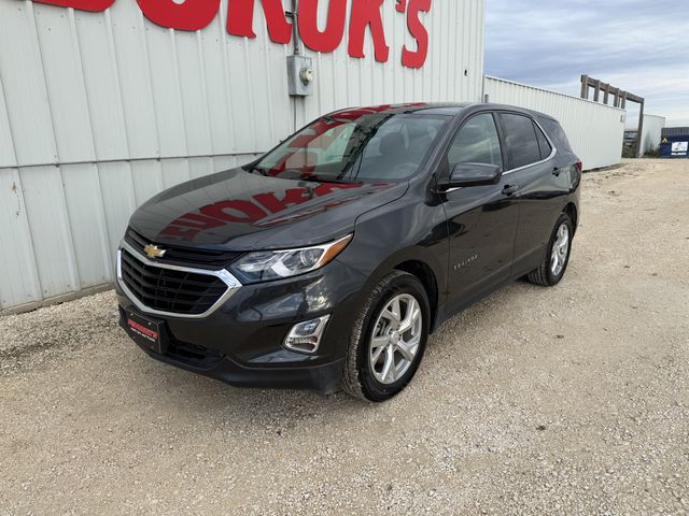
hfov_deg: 71.6
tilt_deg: -12.6
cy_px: 258
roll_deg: +2.5
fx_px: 478
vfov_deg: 56.8
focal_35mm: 24
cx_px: 344
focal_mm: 6.76
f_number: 1.78
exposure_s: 1/1192
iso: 80
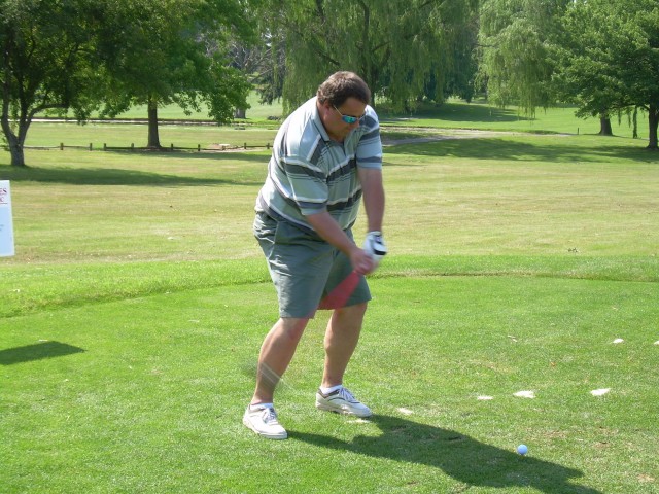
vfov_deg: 20.2
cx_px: 330
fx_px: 1390
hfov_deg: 26.7
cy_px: 247
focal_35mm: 73
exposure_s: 1/250
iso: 50
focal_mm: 12.5
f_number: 3.8
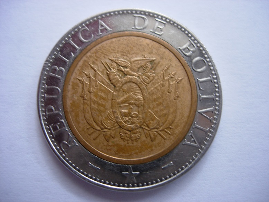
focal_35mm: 38
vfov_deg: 37.7
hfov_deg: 49.0
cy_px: 101
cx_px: 134
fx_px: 295
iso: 64
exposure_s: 1/35.9
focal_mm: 7.8
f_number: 2.8
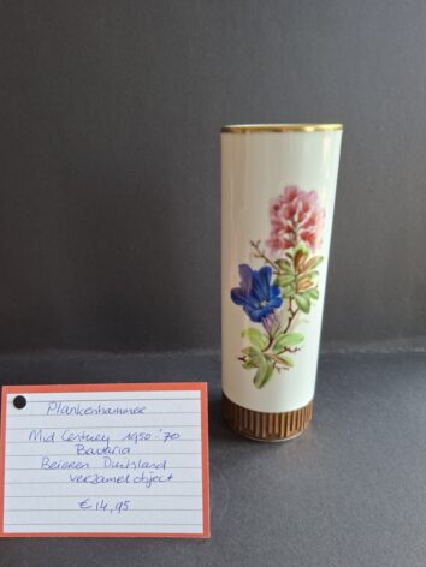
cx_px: 193
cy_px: 318
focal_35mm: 26
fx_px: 427
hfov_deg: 53.0
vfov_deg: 67.1
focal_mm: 5.54
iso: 200
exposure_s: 1/100
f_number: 1.8
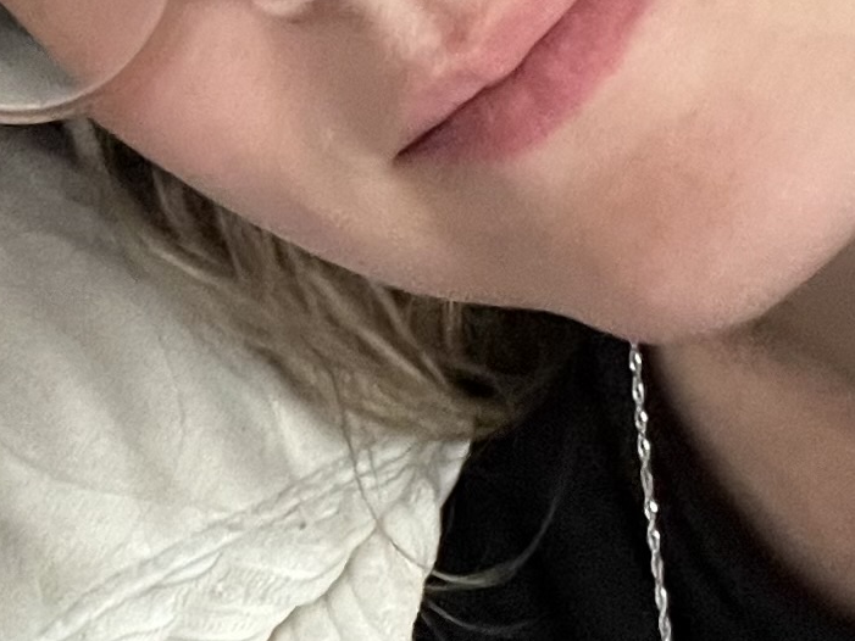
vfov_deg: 14.9
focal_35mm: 99
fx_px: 2446
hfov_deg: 18.4
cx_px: -279
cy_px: 173
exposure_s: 1/30
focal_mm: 2.71
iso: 400
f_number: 2.2
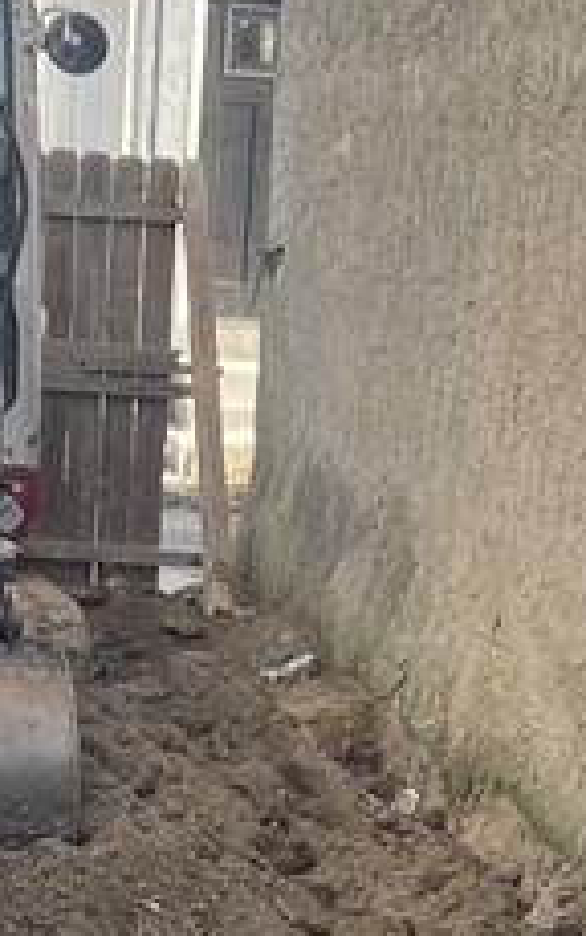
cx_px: 265
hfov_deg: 9.1
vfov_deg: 13.3
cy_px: 1571
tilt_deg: -21.2
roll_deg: -2.7
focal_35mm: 144
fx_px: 3675
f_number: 1.6
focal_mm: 5.1
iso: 32
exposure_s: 1/319
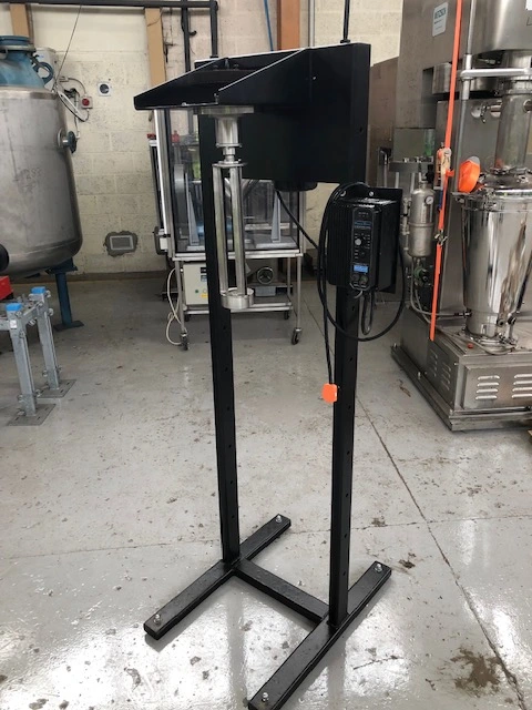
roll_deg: +1.1
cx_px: 266
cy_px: 355
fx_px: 574
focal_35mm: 28
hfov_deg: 49.7
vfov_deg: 63.4
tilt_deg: -20.2
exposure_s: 1/40
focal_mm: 3.99
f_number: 1.8
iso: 25
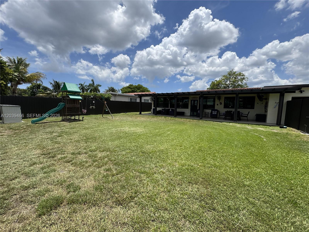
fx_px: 125
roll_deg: -0.4
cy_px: 116
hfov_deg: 102.1
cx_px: 154
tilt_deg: -4.0
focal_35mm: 14
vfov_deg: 85.7
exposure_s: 1/2273
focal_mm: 2.22
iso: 50
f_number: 2.2
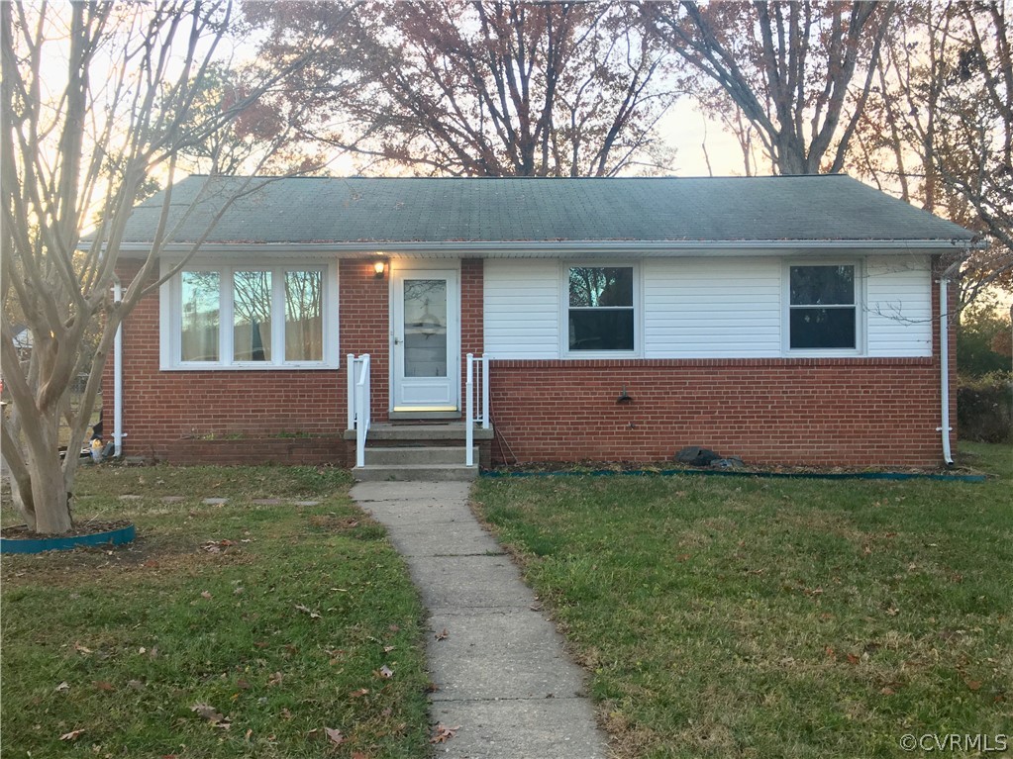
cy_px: 380
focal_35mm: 29
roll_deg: +0.3
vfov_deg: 48.2
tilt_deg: +0.2
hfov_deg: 61.7
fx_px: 849
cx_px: 506
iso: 25
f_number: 2.2
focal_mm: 4.15
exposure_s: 1/60
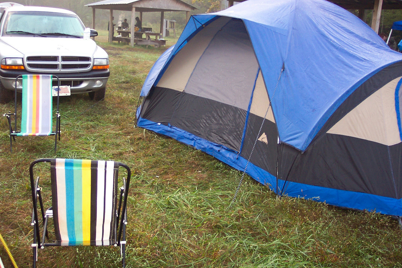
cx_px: 199
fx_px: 436
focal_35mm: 39
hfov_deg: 49.5
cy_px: 132
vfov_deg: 34.2
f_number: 2.8
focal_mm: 8
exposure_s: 1/60
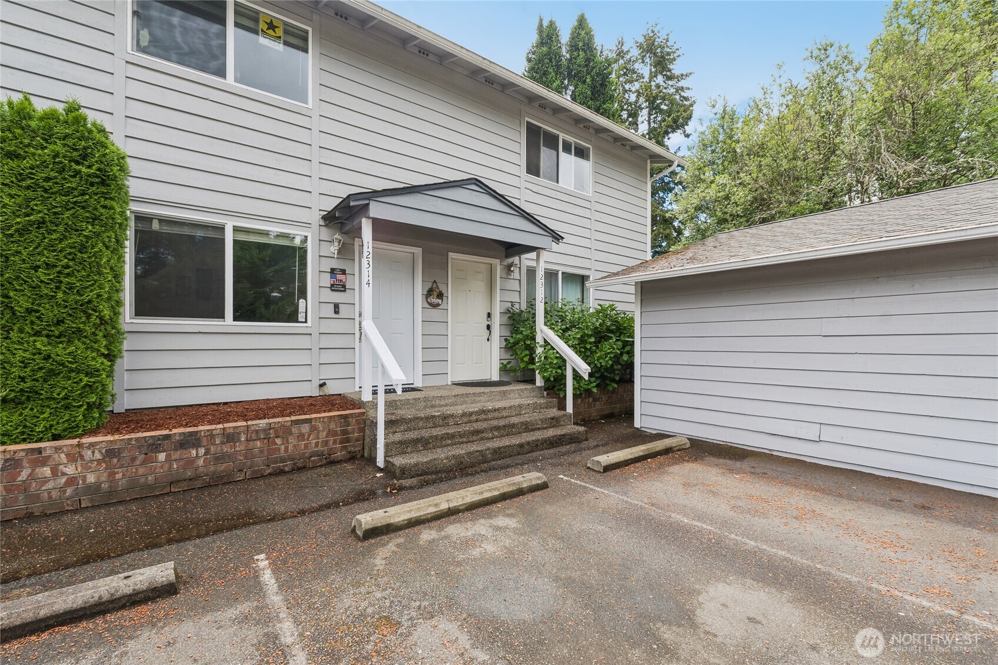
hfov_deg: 97.6
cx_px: 499
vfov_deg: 74.6
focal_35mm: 16
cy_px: 332
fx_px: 437
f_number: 9
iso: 250
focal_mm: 10.5
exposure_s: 1/100
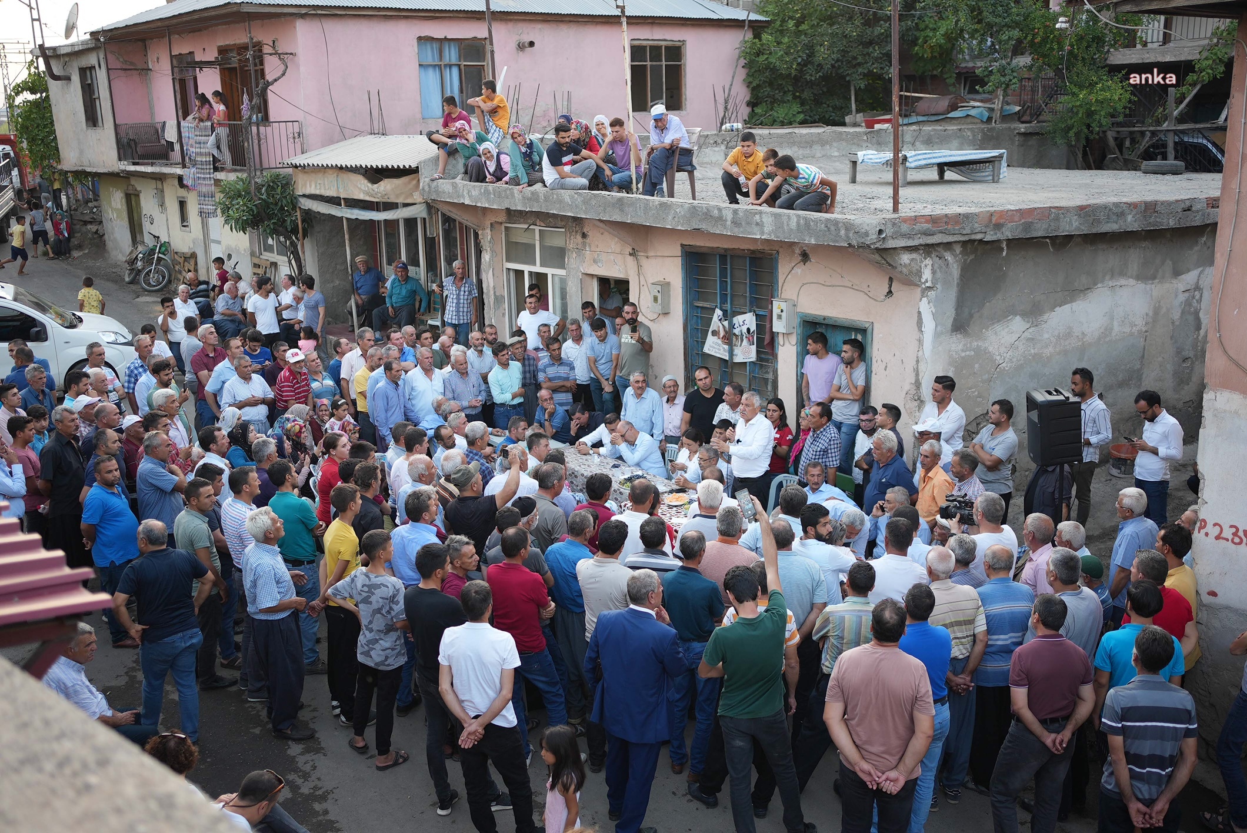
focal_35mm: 35
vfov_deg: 37.9
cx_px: 624
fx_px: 1213
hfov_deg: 54.4
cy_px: 416
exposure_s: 1/400
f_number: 2.2
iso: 320
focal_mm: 35
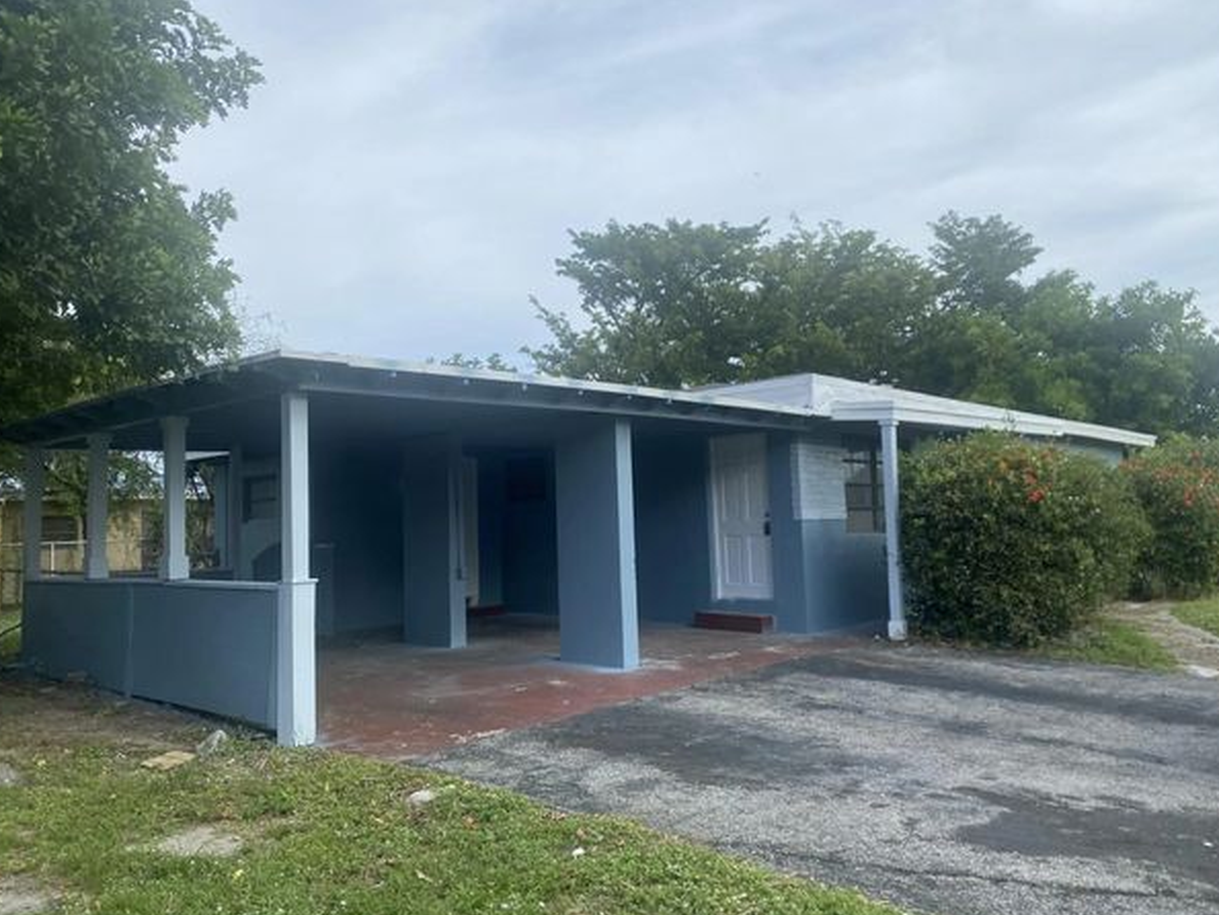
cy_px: 451
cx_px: 593
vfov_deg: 49.8
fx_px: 986
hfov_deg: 63.4
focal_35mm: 28
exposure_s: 1/2625
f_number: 1.8
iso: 32
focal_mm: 4.25
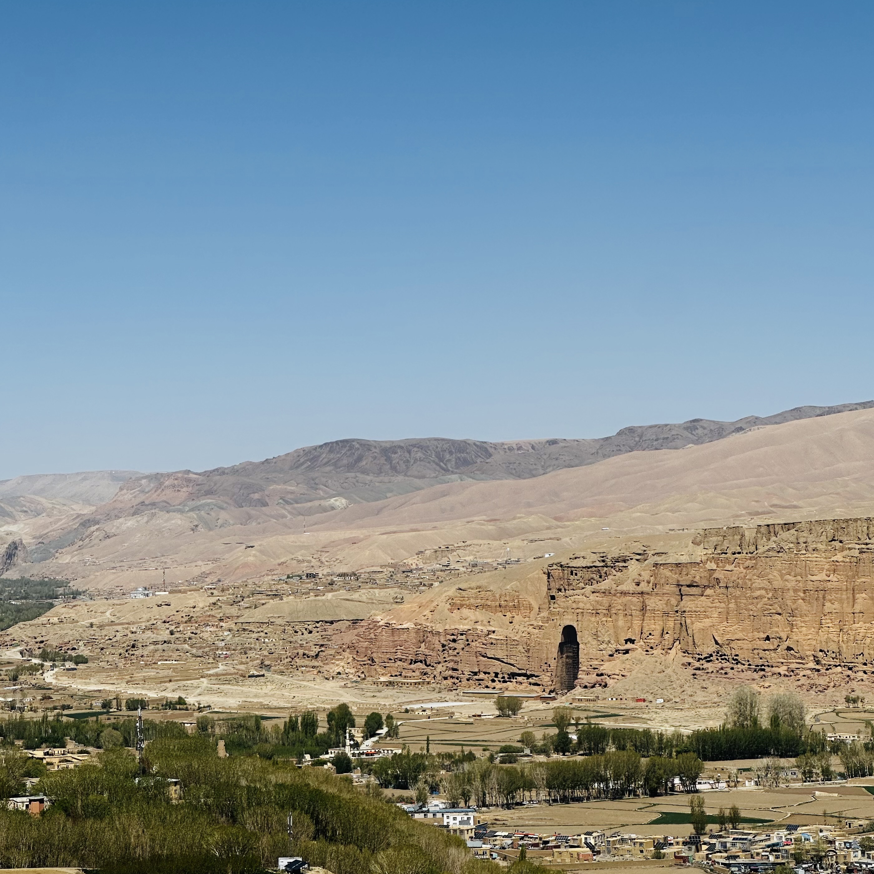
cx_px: 462
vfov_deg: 17.7
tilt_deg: +2.6
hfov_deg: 17.7
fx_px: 2799
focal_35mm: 98
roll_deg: -0.2
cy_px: 426
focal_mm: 9
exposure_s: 1/1263
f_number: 2.8
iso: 32
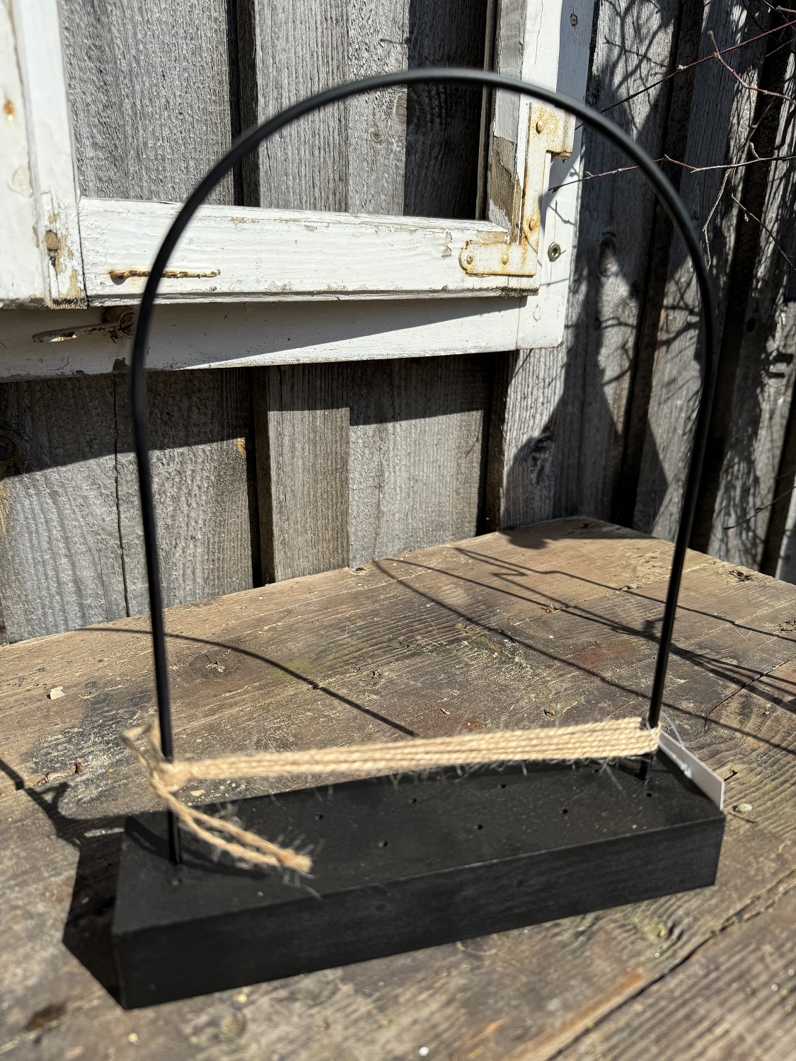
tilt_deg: -20.0
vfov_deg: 71.6
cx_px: 398
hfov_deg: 56.8
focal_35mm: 24
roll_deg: -2.4
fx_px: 736
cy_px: 530
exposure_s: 1/5814
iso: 80
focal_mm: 6.76
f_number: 1.78
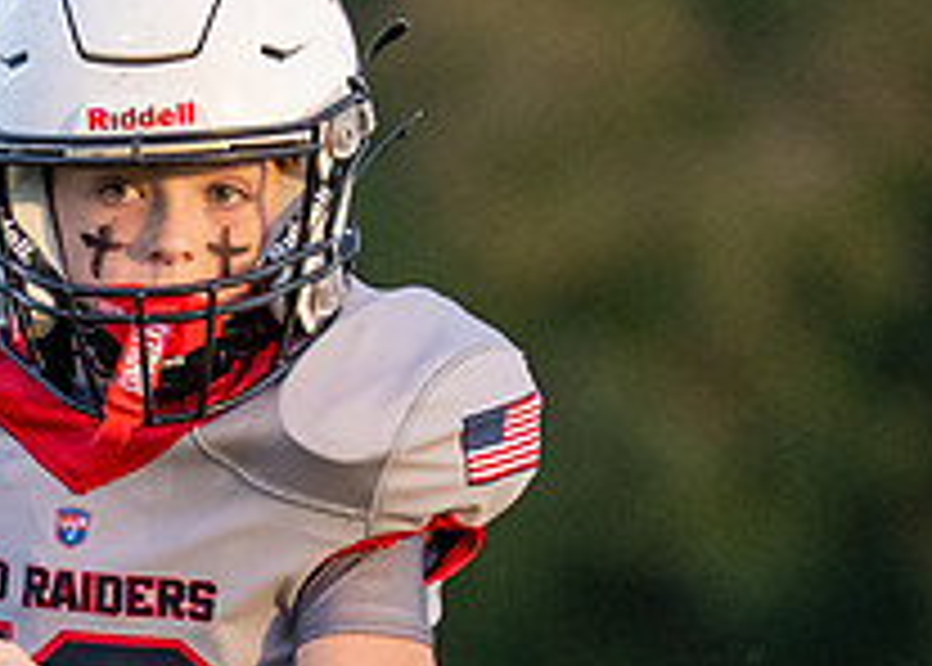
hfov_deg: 1.6
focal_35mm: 1256
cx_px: 65
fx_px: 33257
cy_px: 666
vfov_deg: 1.1
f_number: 2.8
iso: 1000
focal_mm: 200
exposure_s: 1/1600
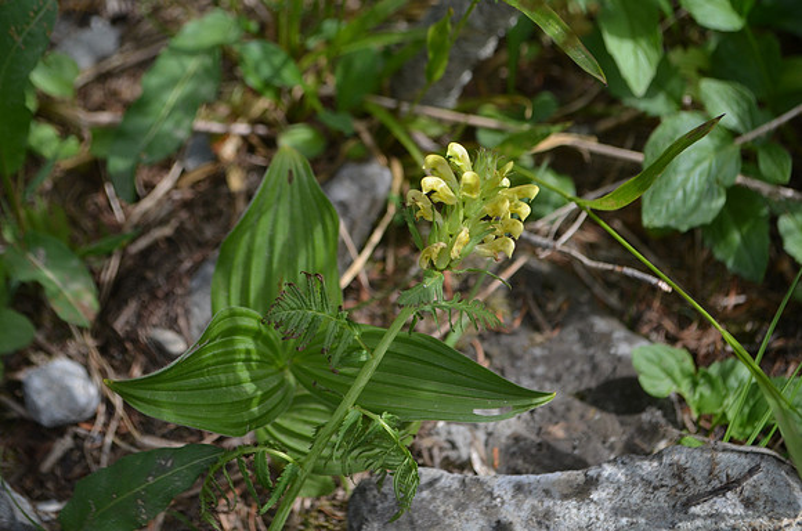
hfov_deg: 35.1
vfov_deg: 23.7
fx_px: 1267
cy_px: 266
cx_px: 401
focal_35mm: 57
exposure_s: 1/1250
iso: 400
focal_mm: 38
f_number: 5.3
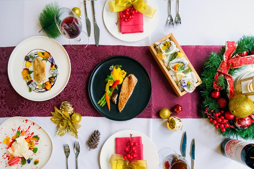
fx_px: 205
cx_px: 127
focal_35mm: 29
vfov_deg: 44.9
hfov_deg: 63.7
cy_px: 84
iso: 8000
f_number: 5
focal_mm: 19.6
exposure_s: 1/200
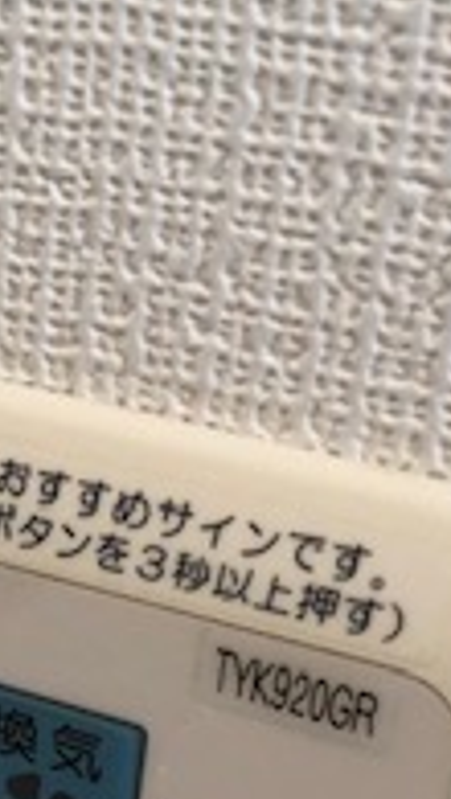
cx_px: -209
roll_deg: -0.2
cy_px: 832
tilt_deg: -32.6
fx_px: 2121
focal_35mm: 100
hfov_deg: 11.7
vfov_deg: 20.5
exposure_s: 1/25
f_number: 1.8
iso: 32
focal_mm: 3.99
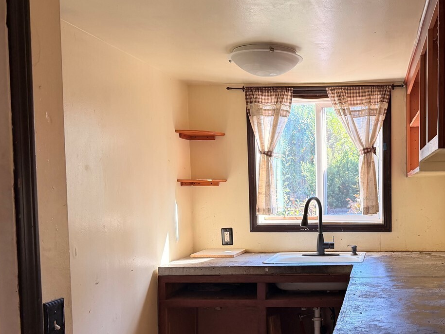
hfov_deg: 43.0
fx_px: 540
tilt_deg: -2.3
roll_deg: +1.6
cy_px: 209
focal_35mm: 42
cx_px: 346
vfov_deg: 34.2
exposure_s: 1/109
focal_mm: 6.76
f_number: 1.78
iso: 200
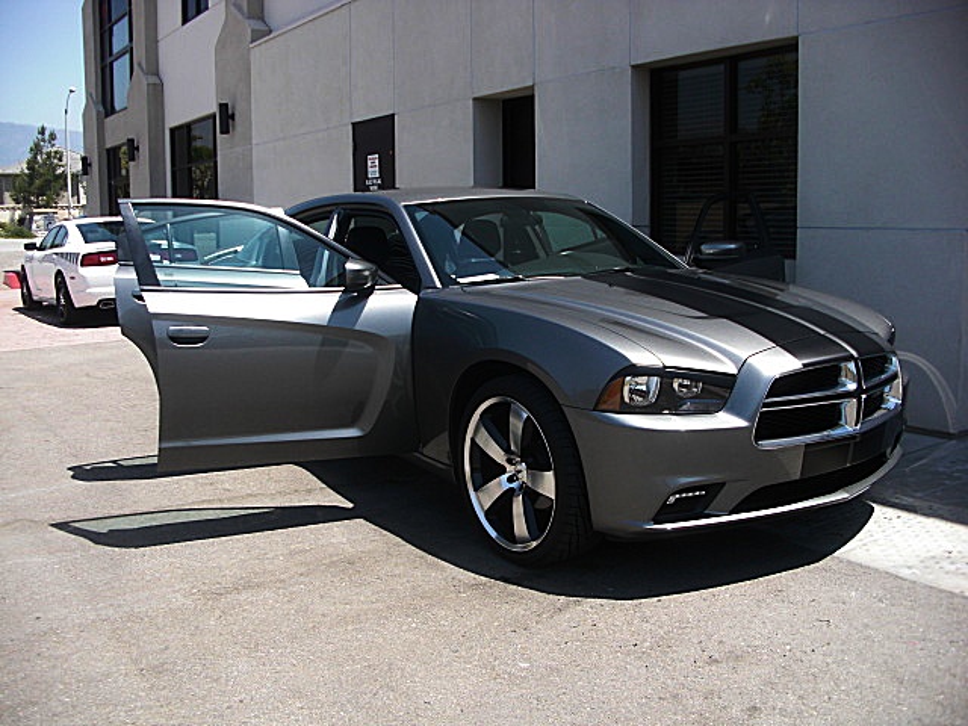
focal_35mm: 36
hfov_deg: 51.4
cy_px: 363
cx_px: 484
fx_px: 1007
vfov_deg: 39.7
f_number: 2.8
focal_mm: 6.3
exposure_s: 1/640
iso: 50
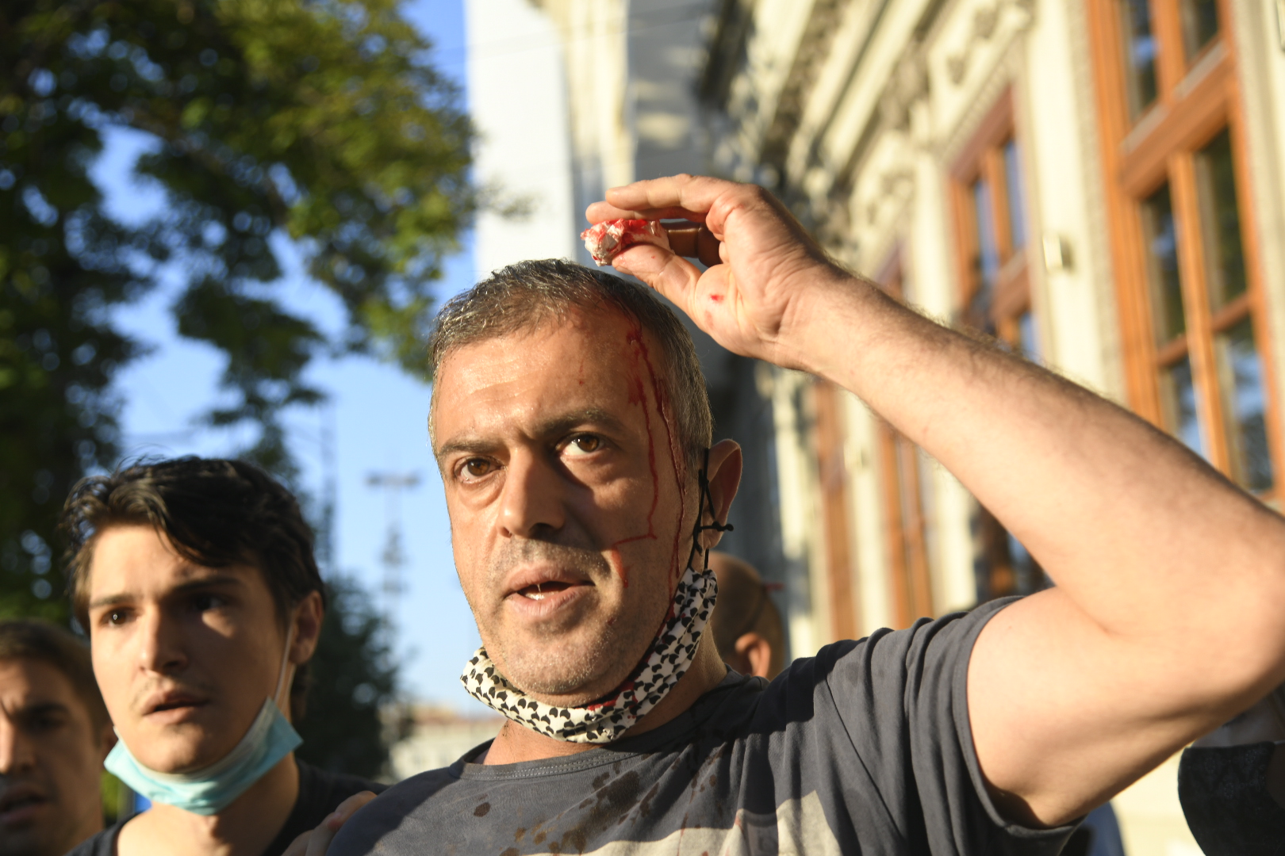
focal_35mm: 50
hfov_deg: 39.6
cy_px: 428
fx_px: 1785
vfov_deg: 27.0
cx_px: 642
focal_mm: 50
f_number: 4
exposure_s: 1/1250
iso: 400
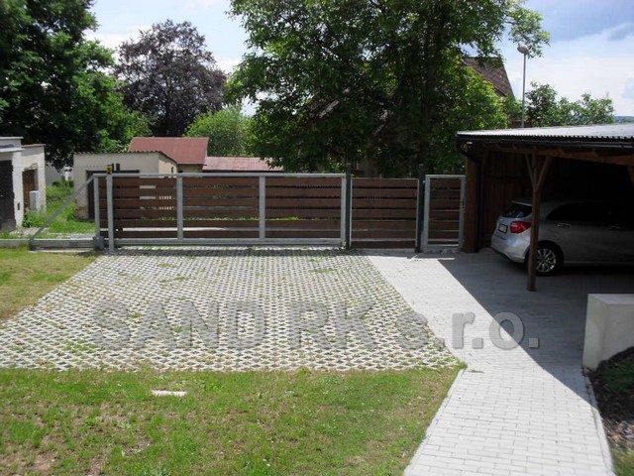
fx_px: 641
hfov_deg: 52.6
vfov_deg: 40.7
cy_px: 238
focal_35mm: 35
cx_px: 317
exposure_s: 1/250
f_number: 8.4
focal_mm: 6.3
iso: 100
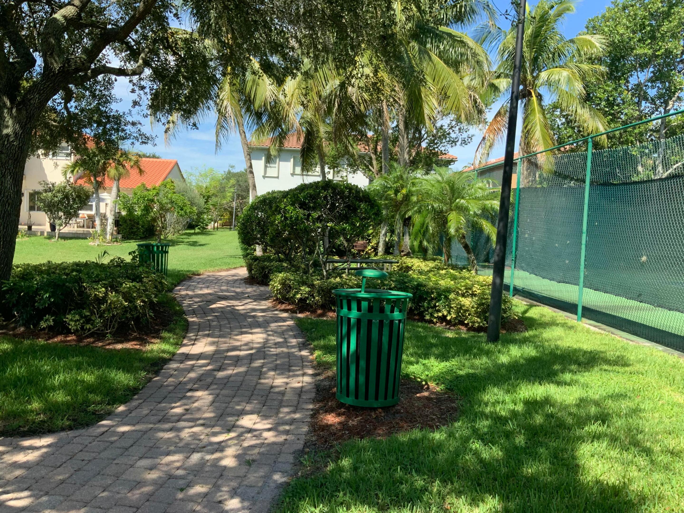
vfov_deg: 48.2
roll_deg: -1.7
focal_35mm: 29
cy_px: 256
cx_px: 342
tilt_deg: -3.3
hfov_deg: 61.7
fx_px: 573
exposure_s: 1/719
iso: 16
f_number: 1.8
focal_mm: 3
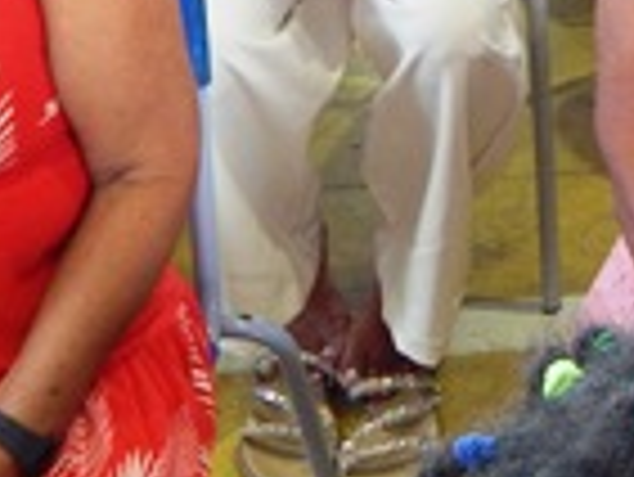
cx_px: 803
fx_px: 2145
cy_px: -176
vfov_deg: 12.2
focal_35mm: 117
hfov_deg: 16.0
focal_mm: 5.6
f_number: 3.2
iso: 140
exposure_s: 1/30
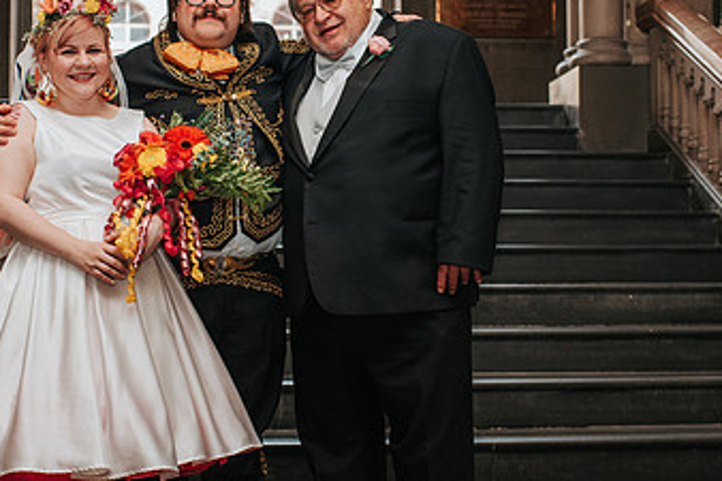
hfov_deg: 30.4
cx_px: 283
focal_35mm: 66
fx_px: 1323
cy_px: 221
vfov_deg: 20.6
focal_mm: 35
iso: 1000
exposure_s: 1/200
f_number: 3.5
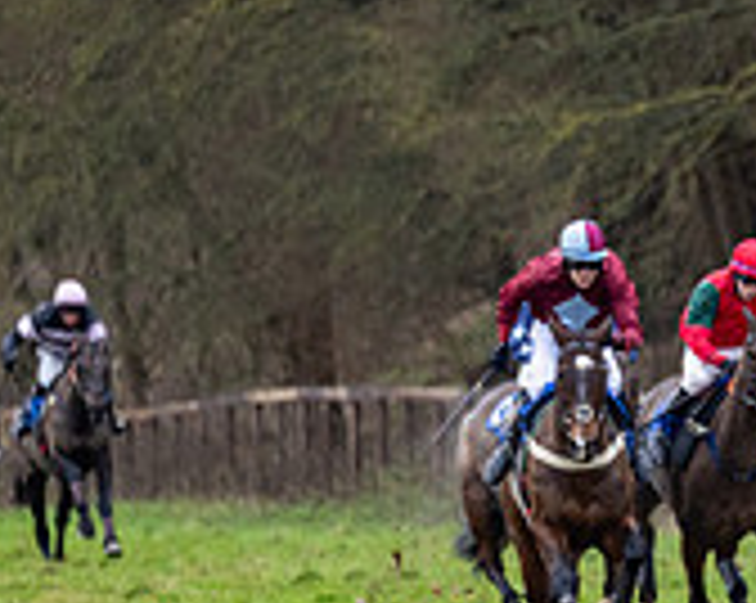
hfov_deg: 2.5
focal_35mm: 766
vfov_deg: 2.0
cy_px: 579
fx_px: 17119
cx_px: 1442
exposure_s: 1/1250
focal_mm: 185
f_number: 4
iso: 800
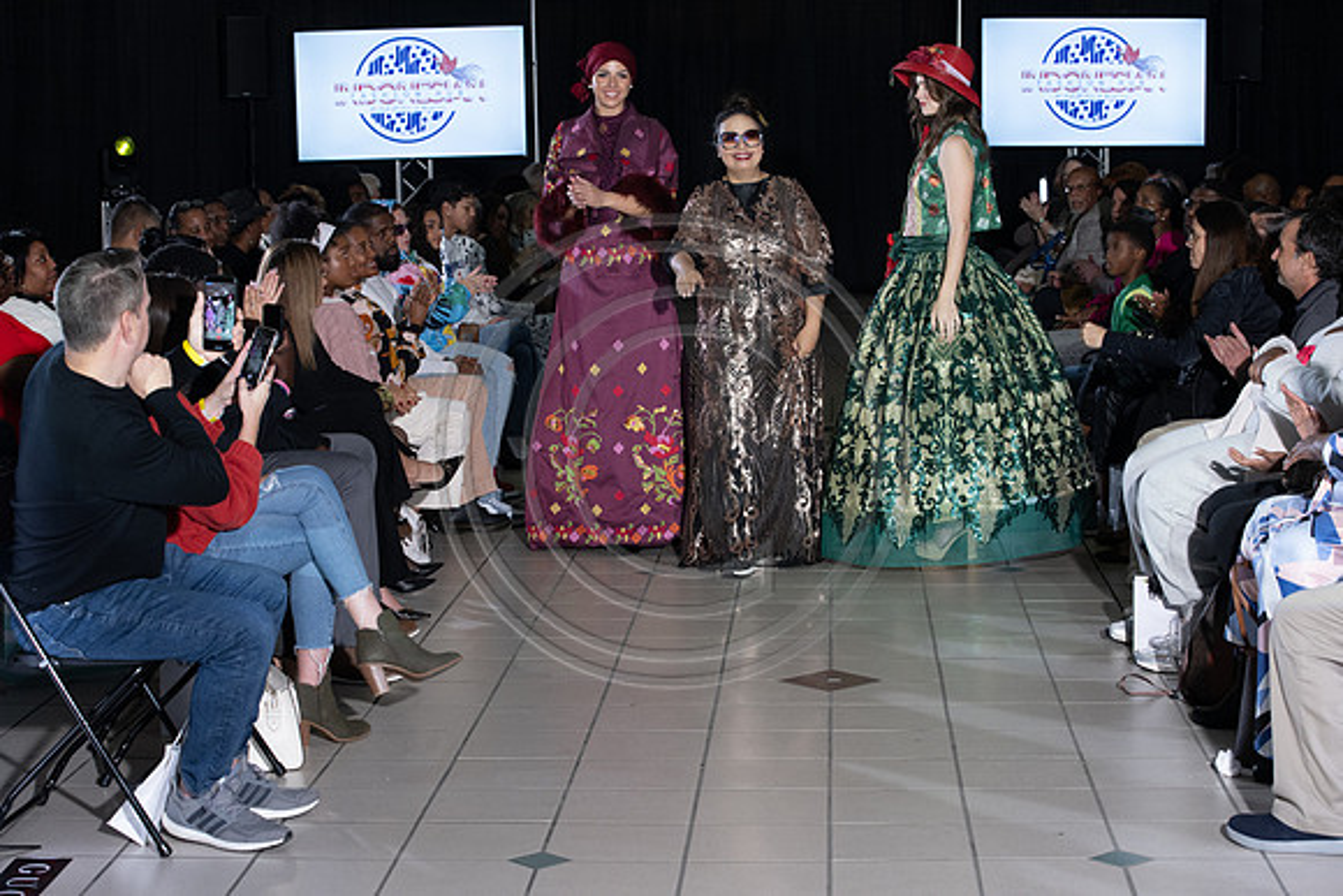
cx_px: 672
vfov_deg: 19.5
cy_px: 448
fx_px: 2612
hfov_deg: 28.8
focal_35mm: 70
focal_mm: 70
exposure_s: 1/160
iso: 1250
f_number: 5.6
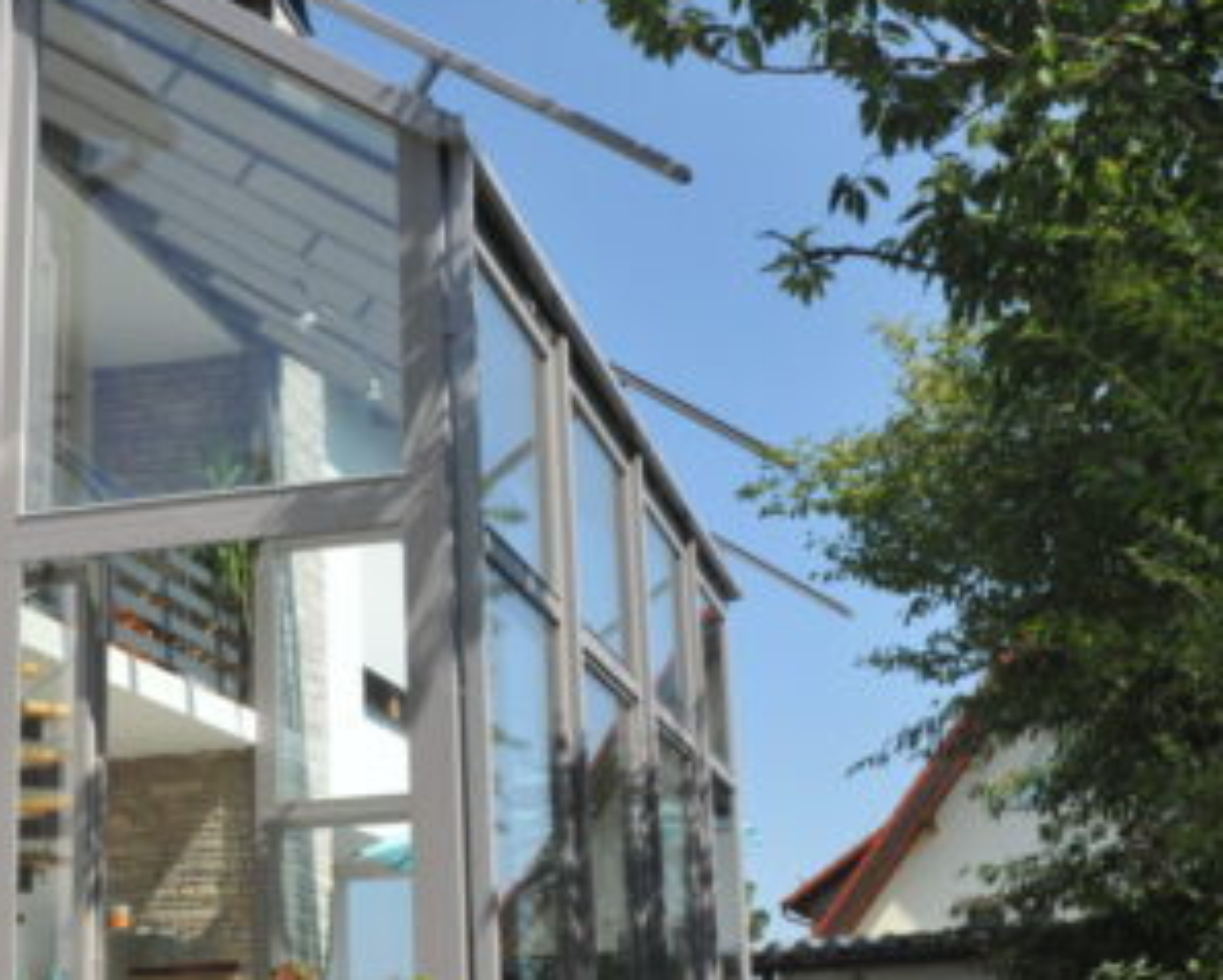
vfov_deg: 28.1
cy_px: 554
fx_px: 1956
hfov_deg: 34.7
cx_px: 585
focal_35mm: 54
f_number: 13
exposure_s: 1/640
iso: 640
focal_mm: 20
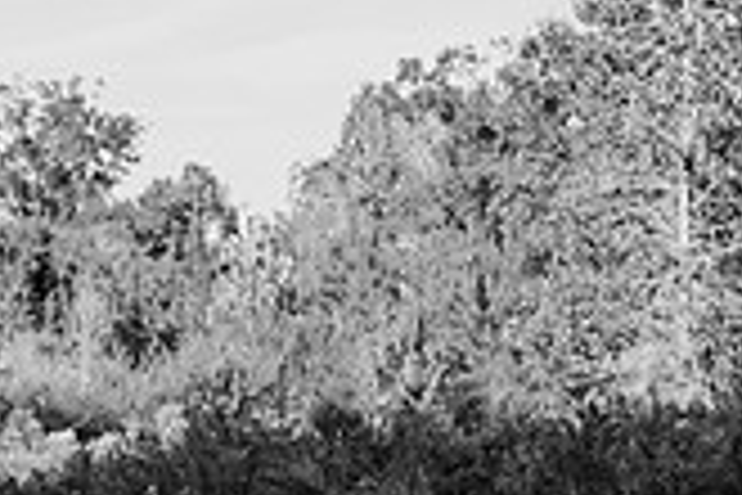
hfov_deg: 11.1
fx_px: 3627
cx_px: -441
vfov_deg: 7.7
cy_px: 569
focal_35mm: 176
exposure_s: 1/1600
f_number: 2.2
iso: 200
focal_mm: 50
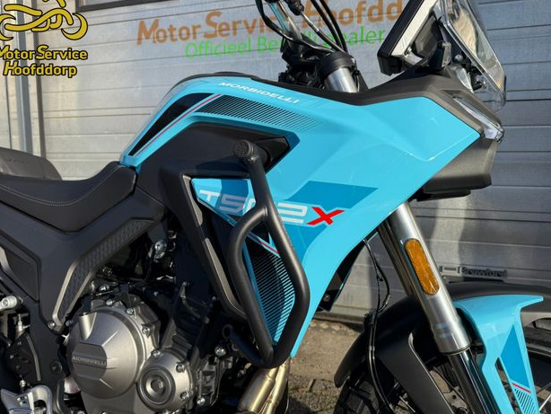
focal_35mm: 25
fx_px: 398
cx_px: 279
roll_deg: -0.1
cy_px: 207
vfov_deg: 54.9
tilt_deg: -5.3
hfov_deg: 69.4
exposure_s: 1/3425
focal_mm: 6.76
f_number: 1.78
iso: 80
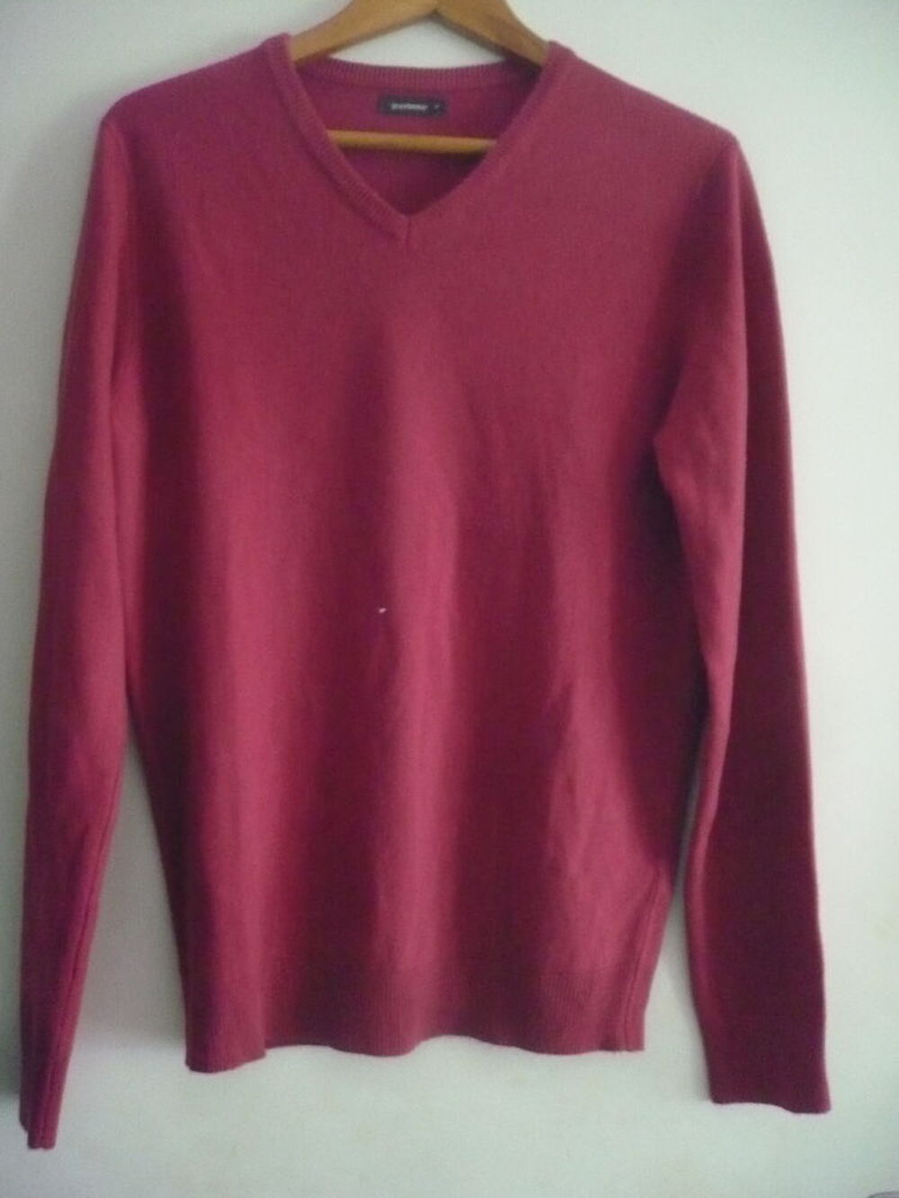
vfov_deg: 52.6
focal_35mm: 35
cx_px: 450
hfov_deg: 40.7
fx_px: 1212
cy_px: 599
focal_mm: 5.8
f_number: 2.8
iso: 800
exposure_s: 1/13
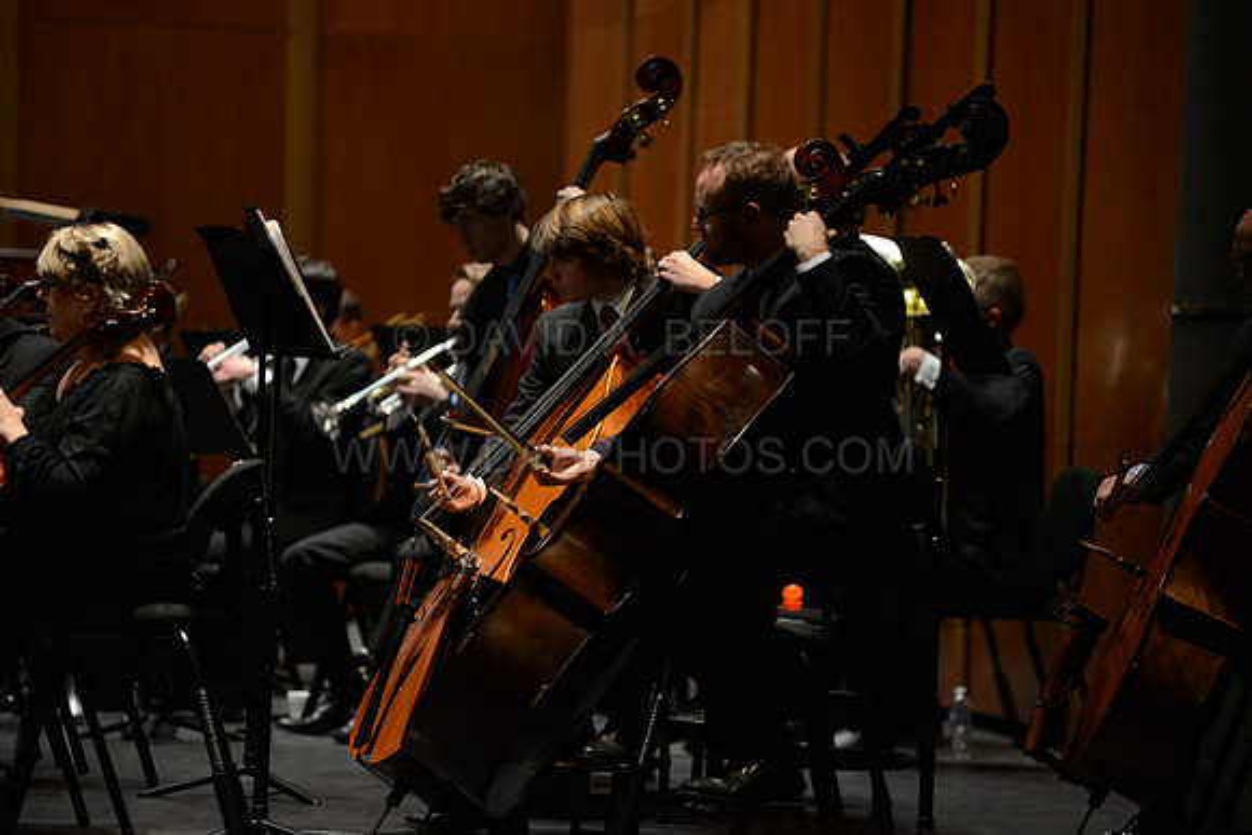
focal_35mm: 200
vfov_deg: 6.9
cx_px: 626
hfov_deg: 10.3
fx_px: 6957
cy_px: 418
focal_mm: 200
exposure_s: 1/250
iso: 3200
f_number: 2.8
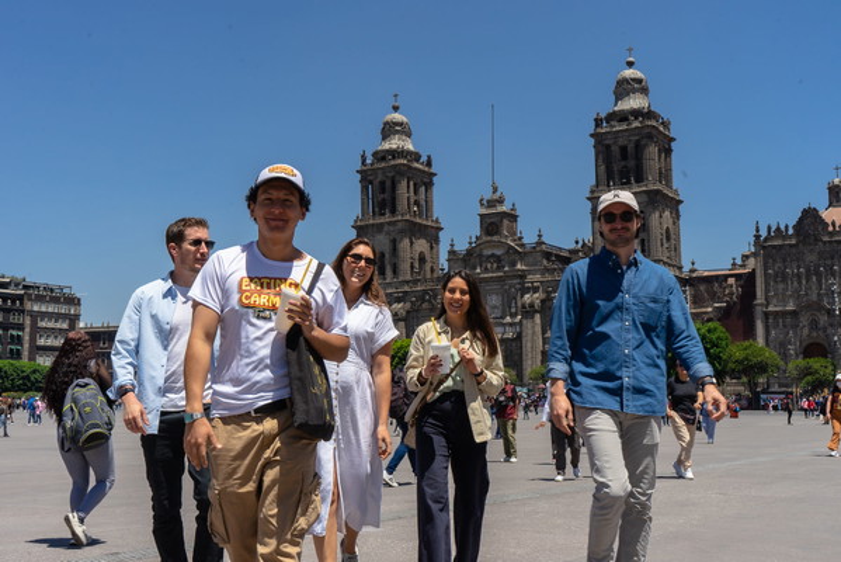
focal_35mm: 43
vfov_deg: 31.2
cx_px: 420
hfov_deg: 45.4
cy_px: 281
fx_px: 1005
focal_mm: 43
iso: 160
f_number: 14
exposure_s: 1/160
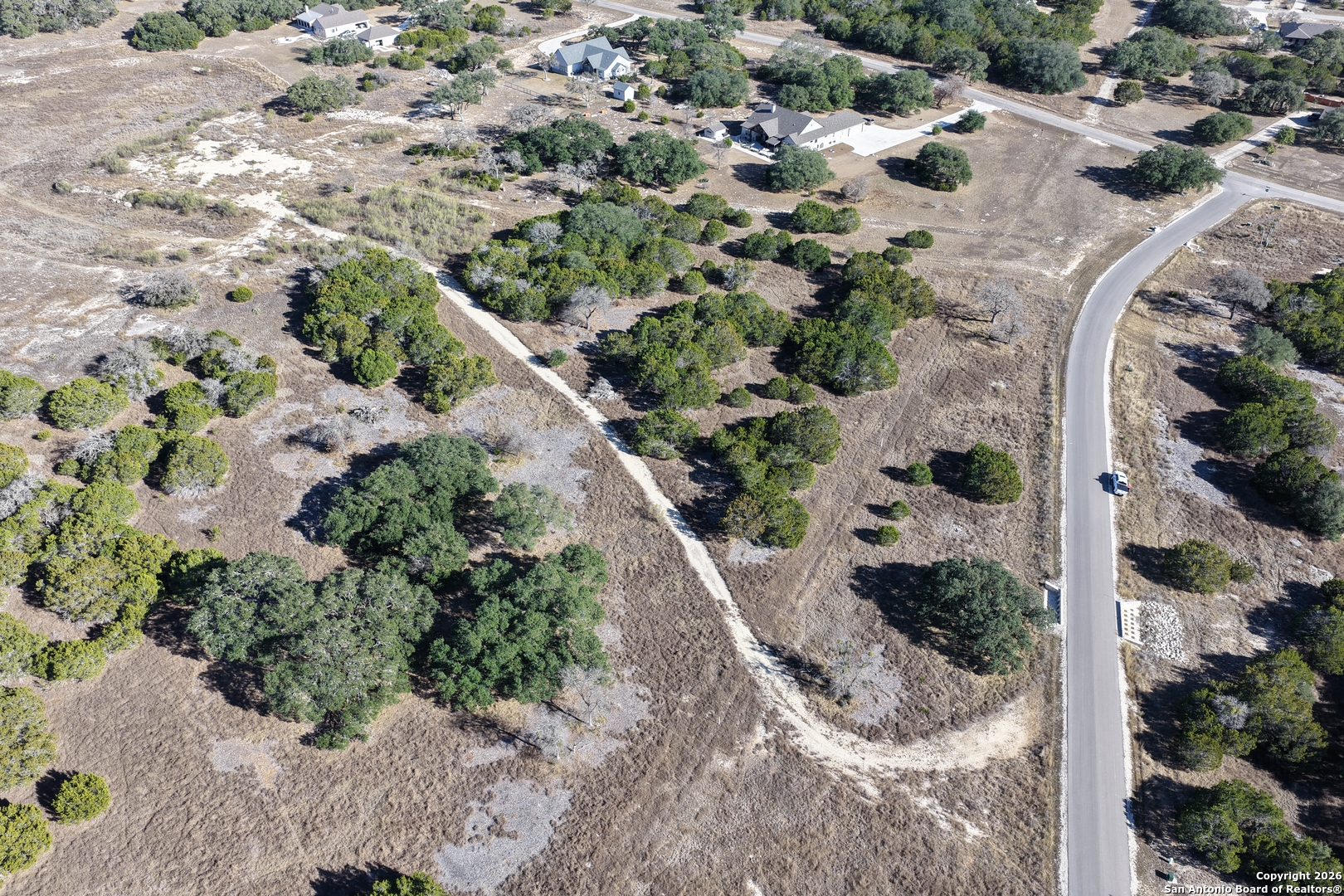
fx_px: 1045
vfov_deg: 46.4
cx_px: 672
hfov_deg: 65.5
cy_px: 448
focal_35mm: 28
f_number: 2.8
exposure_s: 1/800
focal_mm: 14.45
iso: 160
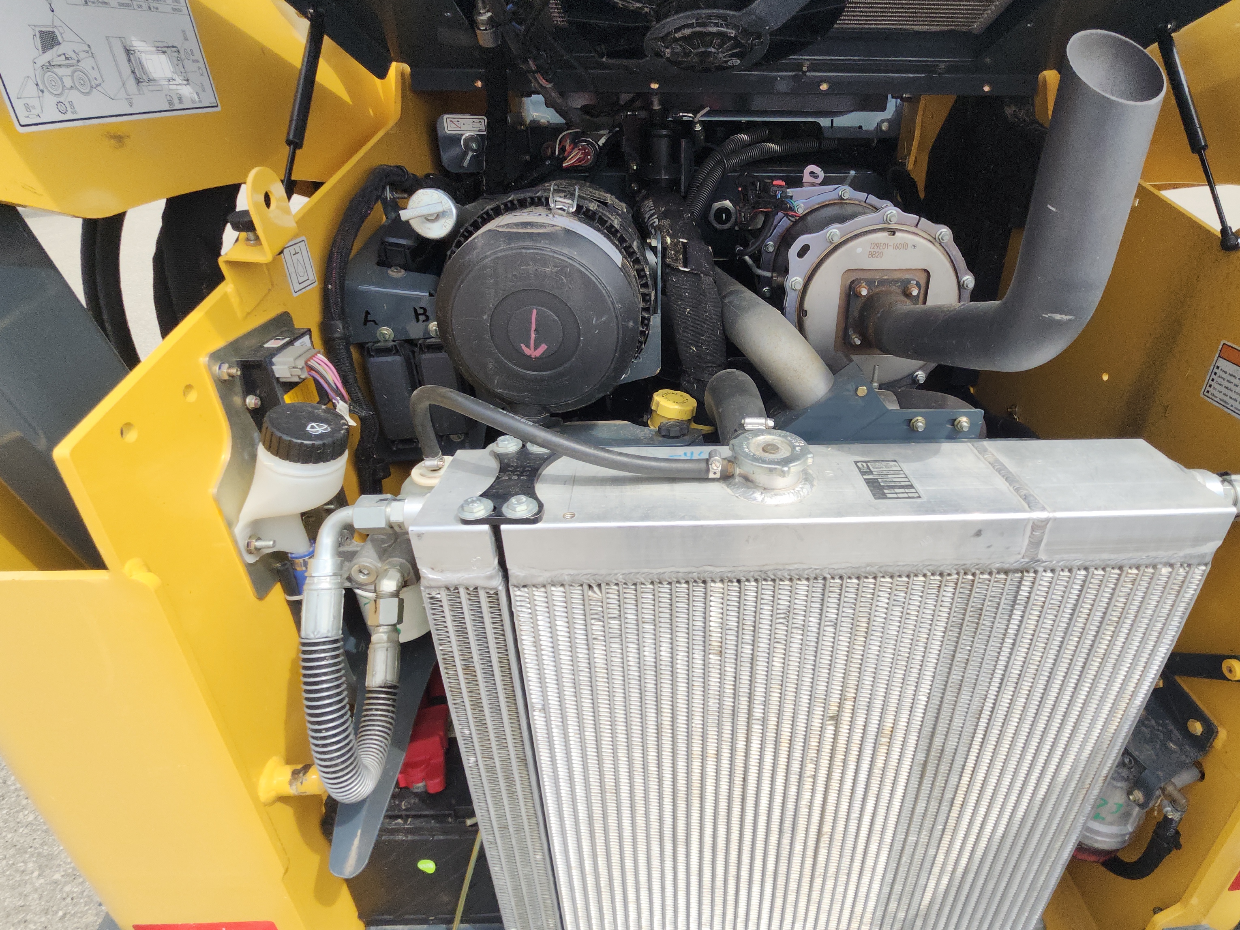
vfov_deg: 74.6
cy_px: 427
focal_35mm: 17
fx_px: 609
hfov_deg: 90.5
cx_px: 700
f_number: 2.2
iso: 40
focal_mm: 1.74
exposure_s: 1/692
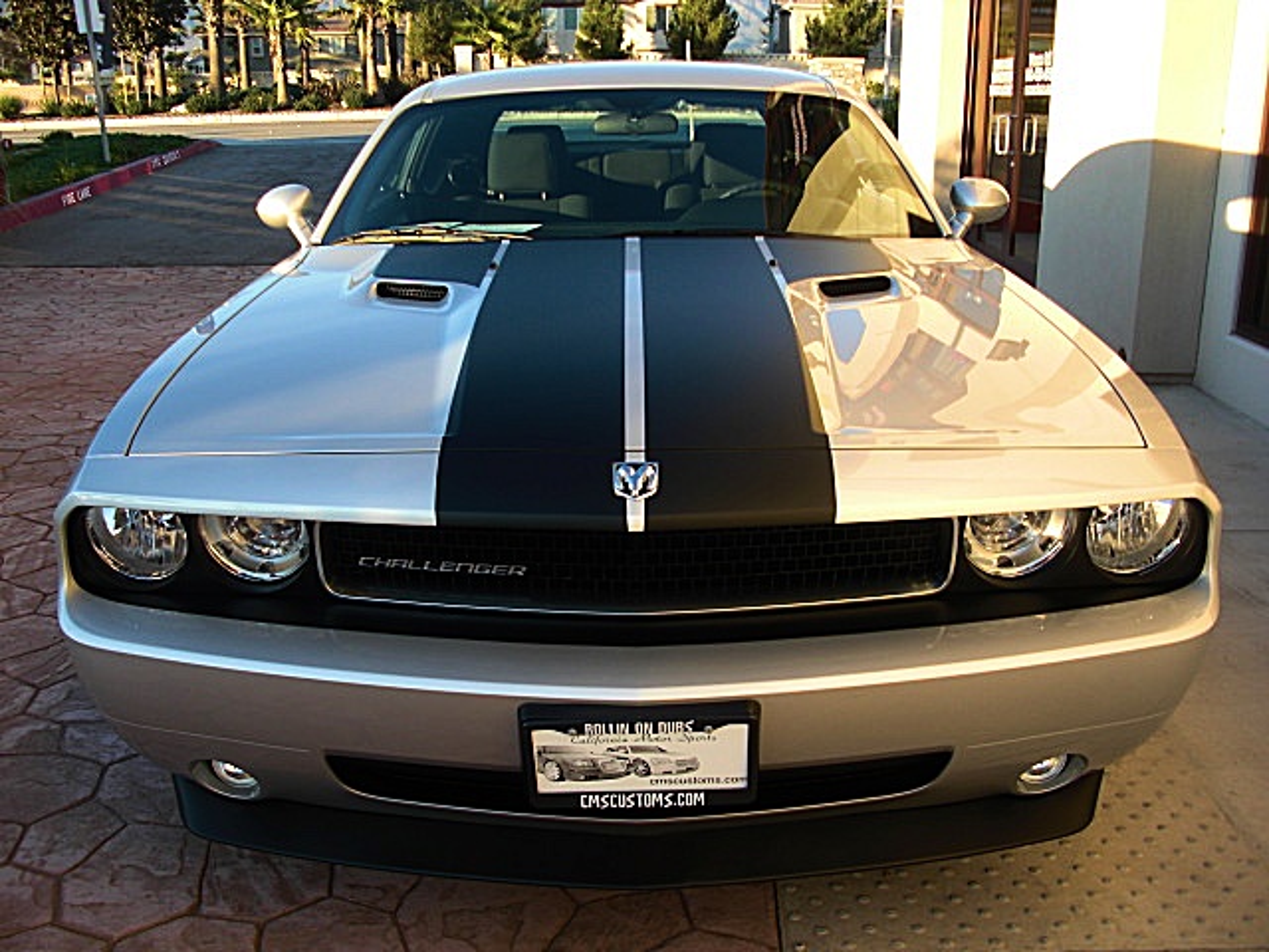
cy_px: 476
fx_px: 1320
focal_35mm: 36
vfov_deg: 39.7
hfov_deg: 51.4
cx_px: 634
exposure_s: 1/125
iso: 50
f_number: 2.8
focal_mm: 6.3
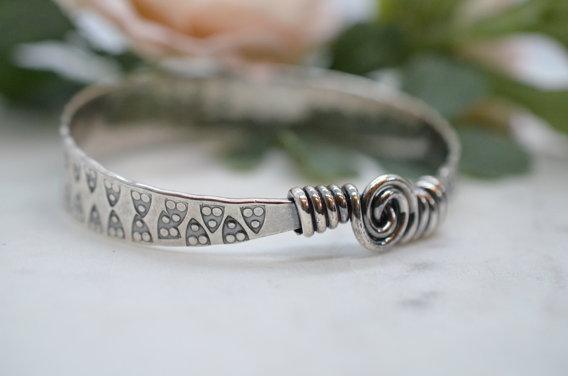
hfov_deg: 33.5
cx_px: 284
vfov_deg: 22.5
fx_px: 945
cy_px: 188
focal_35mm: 60
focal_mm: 40
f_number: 4
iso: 3200
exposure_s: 1/2500
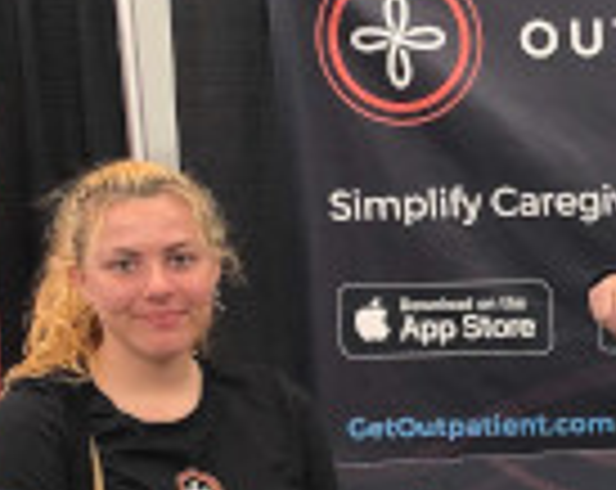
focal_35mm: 120
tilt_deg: -7.9
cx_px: 1030
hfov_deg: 14.5
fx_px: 2183
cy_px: 584
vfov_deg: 12.5
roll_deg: +1.3
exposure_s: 1/24
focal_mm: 4
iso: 40
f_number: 1.8
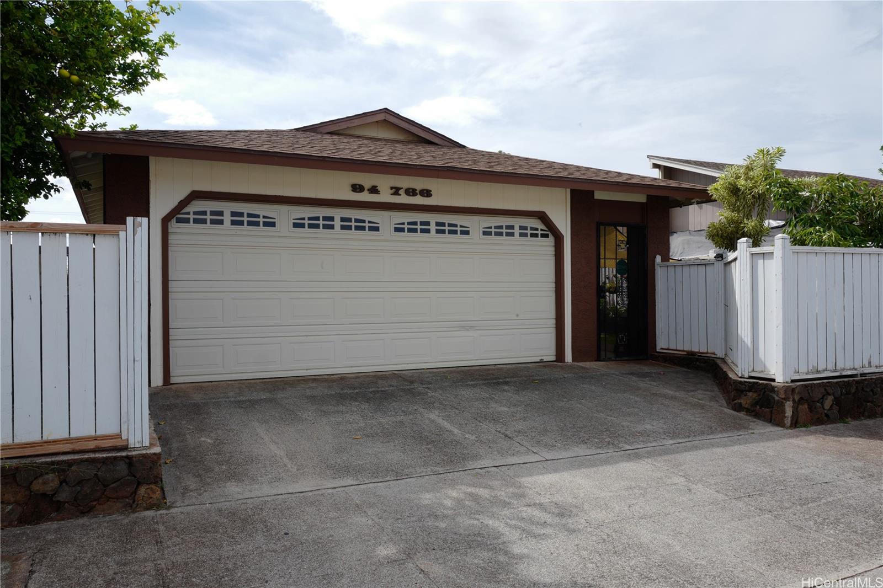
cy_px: 294
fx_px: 687
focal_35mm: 28
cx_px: 442
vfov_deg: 46.4
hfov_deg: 65.5
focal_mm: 28
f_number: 11
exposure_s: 1/500
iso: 400
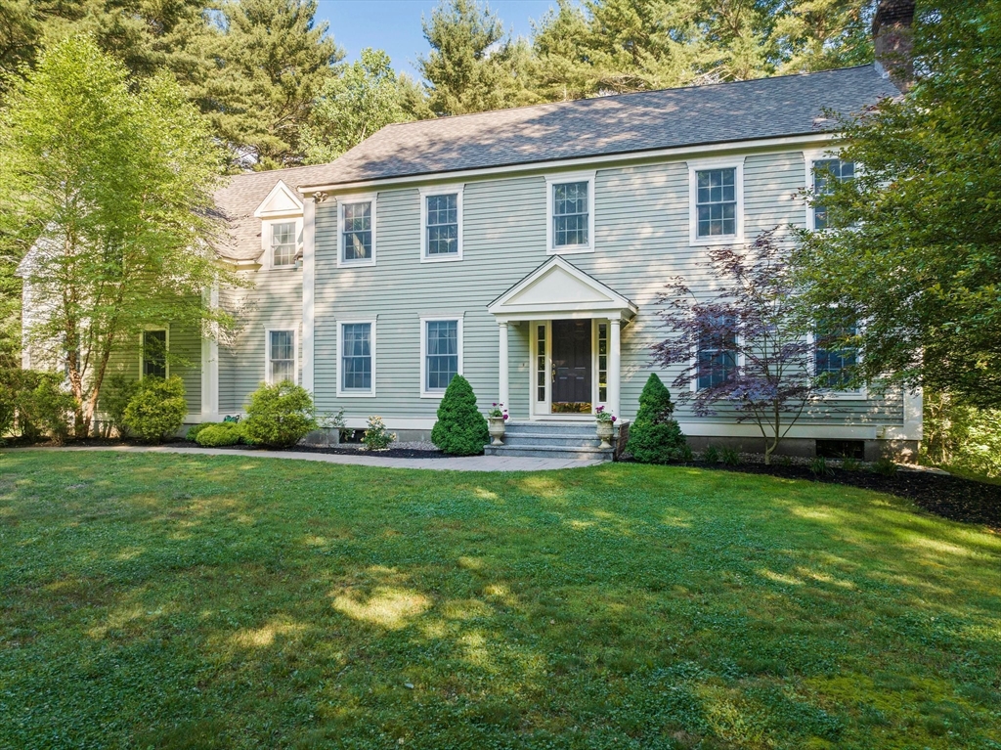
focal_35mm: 24
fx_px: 694
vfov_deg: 56.8
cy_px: 375
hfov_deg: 71.6
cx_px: 500
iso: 380
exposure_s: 1/240
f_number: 2.8
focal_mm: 12.29
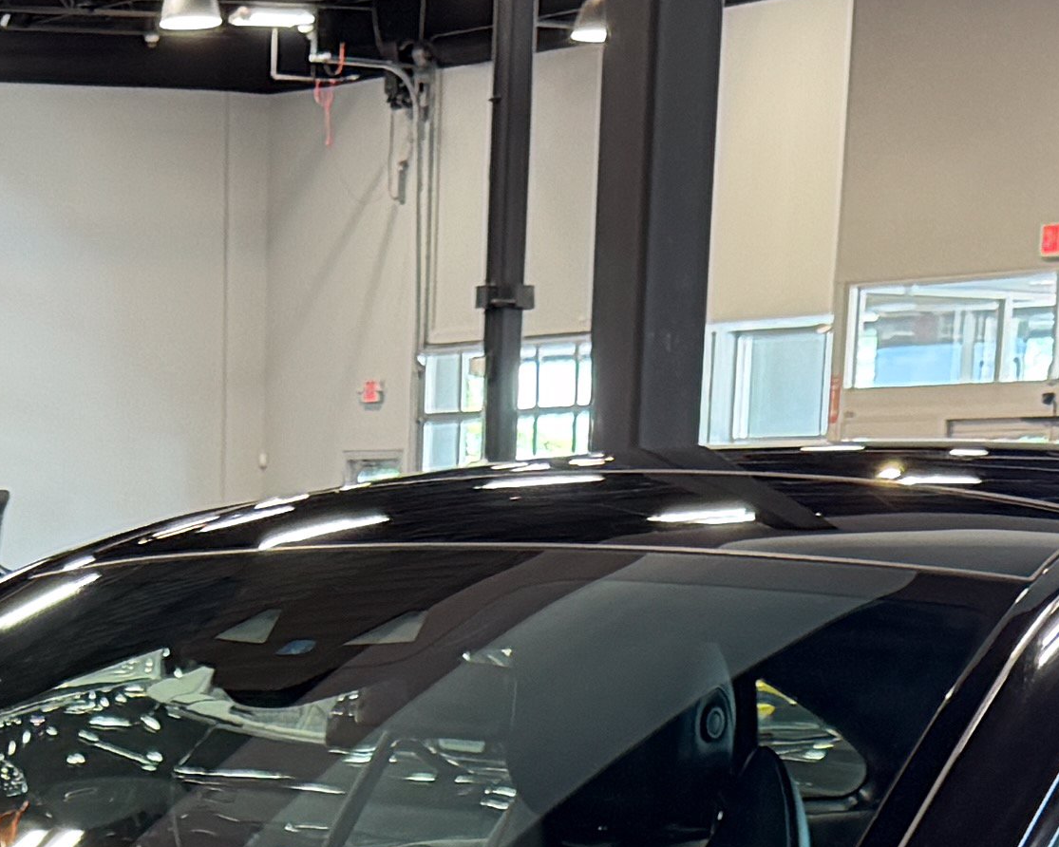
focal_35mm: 120
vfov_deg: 11.0
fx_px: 3761
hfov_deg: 15.8
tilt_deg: -20.0
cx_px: 76
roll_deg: +0.5
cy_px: 1981
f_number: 1.78
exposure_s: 1/60
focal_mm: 6.76
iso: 250
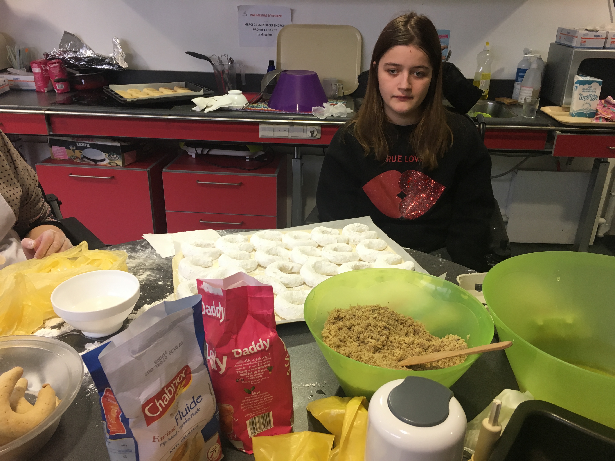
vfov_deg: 48.2
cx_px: 308
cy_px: 230
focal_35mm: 29
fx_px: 515
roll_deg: -0.2
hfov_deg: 61.7
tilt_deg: -21.7
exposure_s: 1/33
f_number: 2.2
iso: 80
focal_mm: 4.15
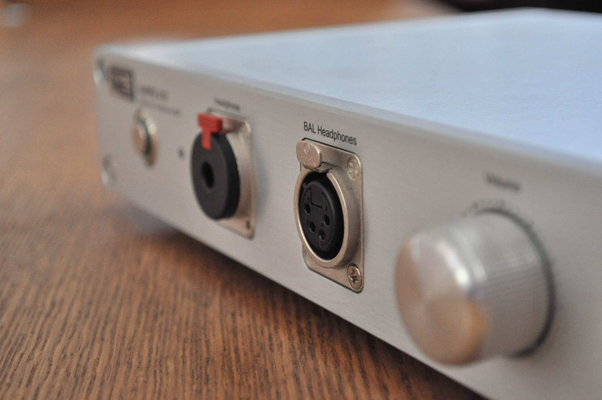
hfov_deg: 29.3
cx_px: 301
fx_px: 1152
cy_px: 200
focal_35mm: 69
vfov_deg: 19.7
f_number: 5.3
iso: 1600
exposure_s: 1/30
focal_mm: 46
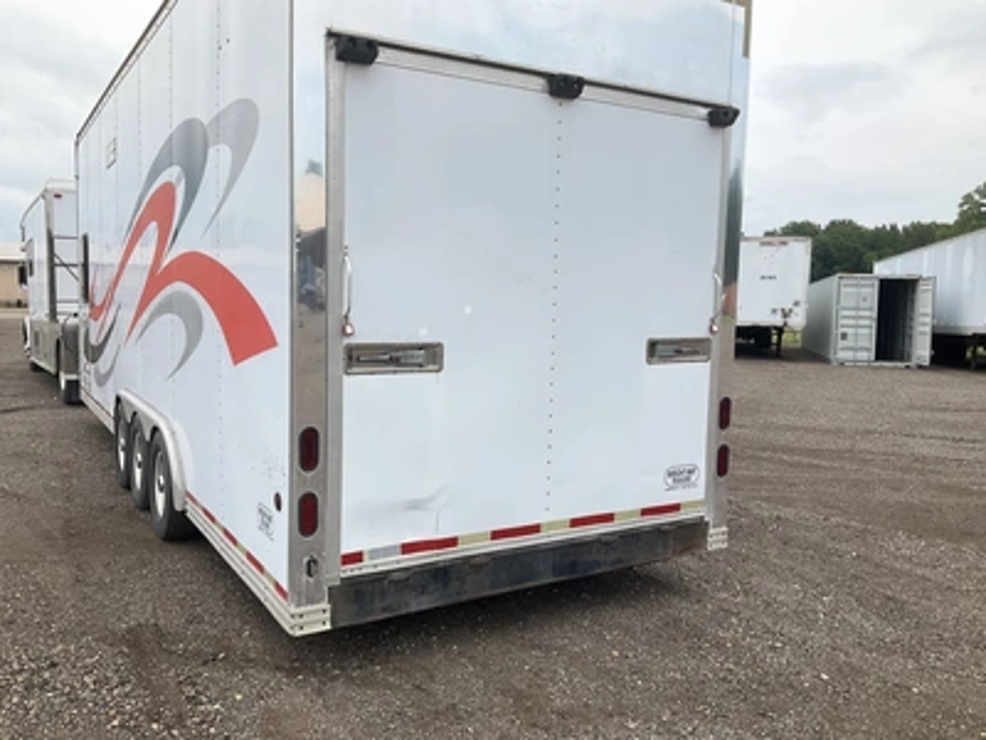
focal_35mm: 29
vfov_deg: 48.2
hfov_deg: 61.7
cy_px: 370
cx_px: 493
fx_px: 826
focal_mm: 3
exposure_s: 1/1730
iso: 25
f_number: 1.8
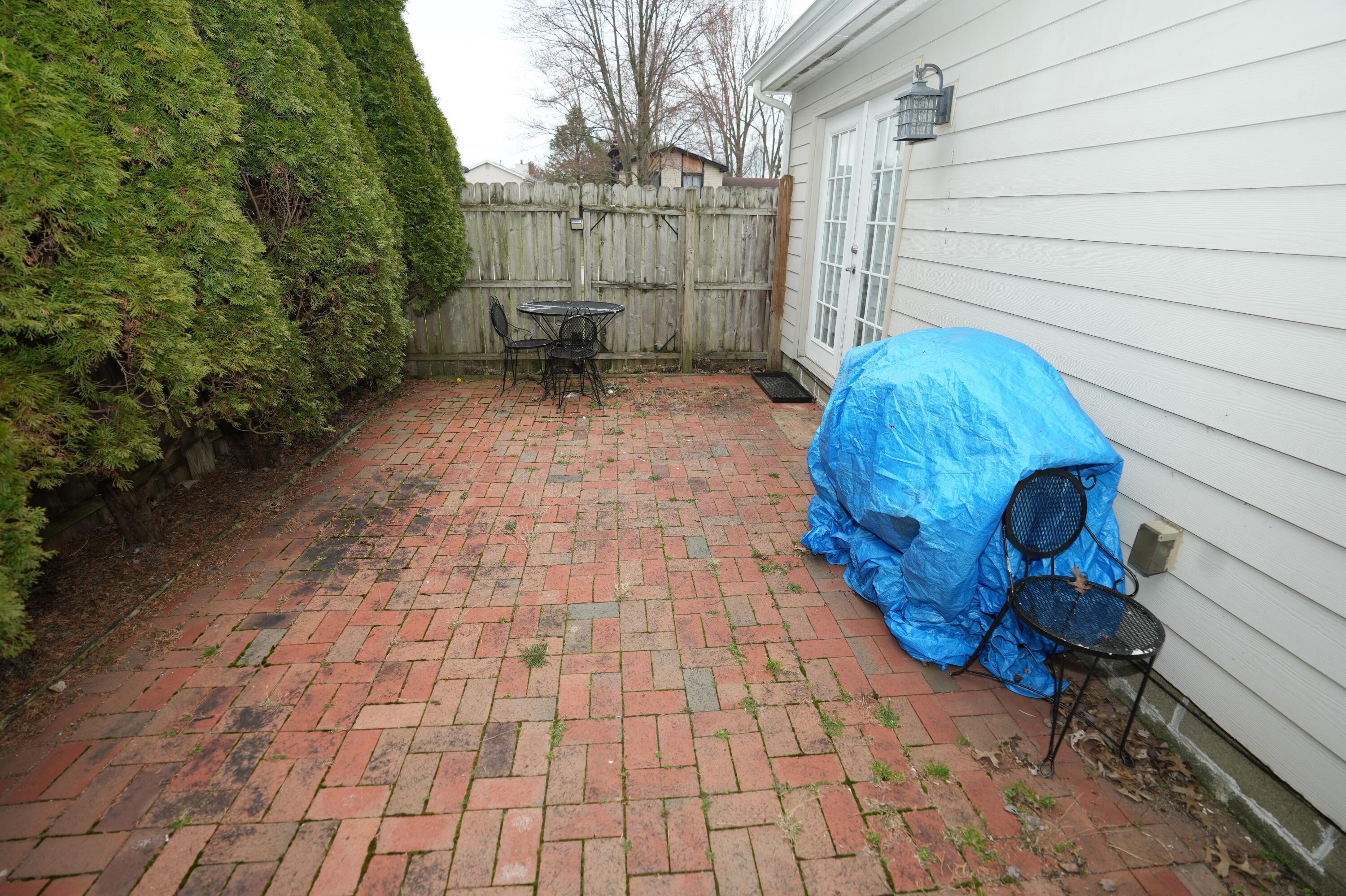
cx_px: 673
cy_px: 448
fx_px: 598
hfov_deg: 96.7
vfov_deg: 73.7
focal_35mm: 16
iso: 400
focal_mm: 16
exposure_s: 1/160
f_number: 4
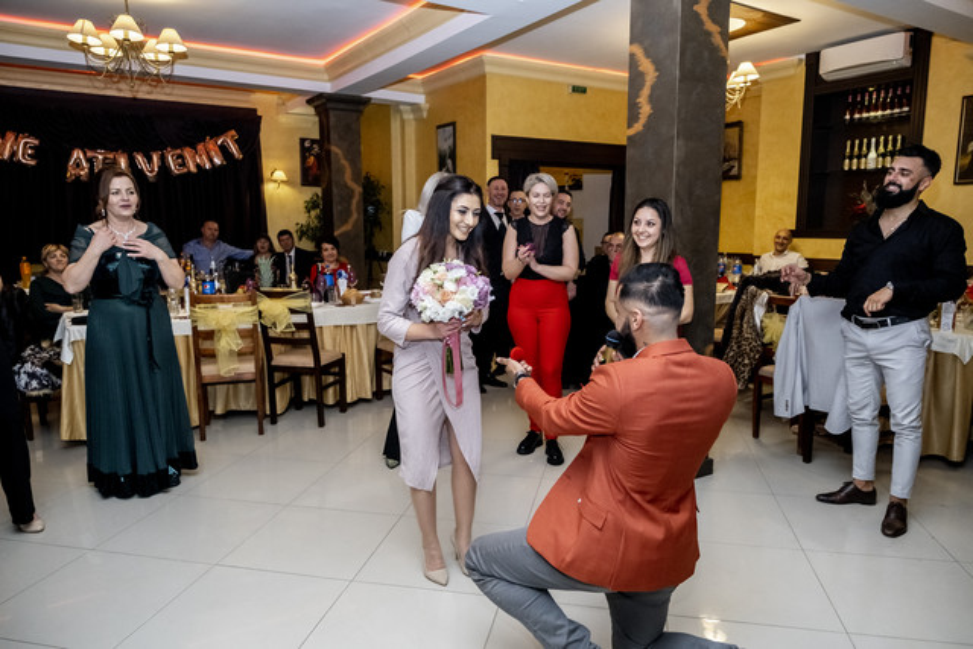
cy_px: 324
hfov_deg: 73.7
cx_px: 486
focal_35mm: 24
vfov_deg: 53.2
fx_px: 649
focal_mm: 16
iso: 1600
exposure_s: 1/125
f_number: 2.8
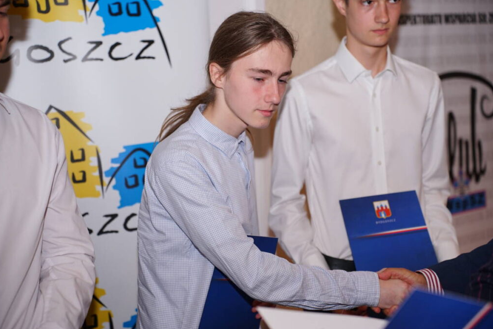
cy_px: 163
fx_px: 903
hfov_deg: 30.5
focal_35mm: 66
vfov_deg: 20.6
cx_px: 244
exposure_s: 1/200
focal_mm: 65
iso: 320
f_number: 2.8
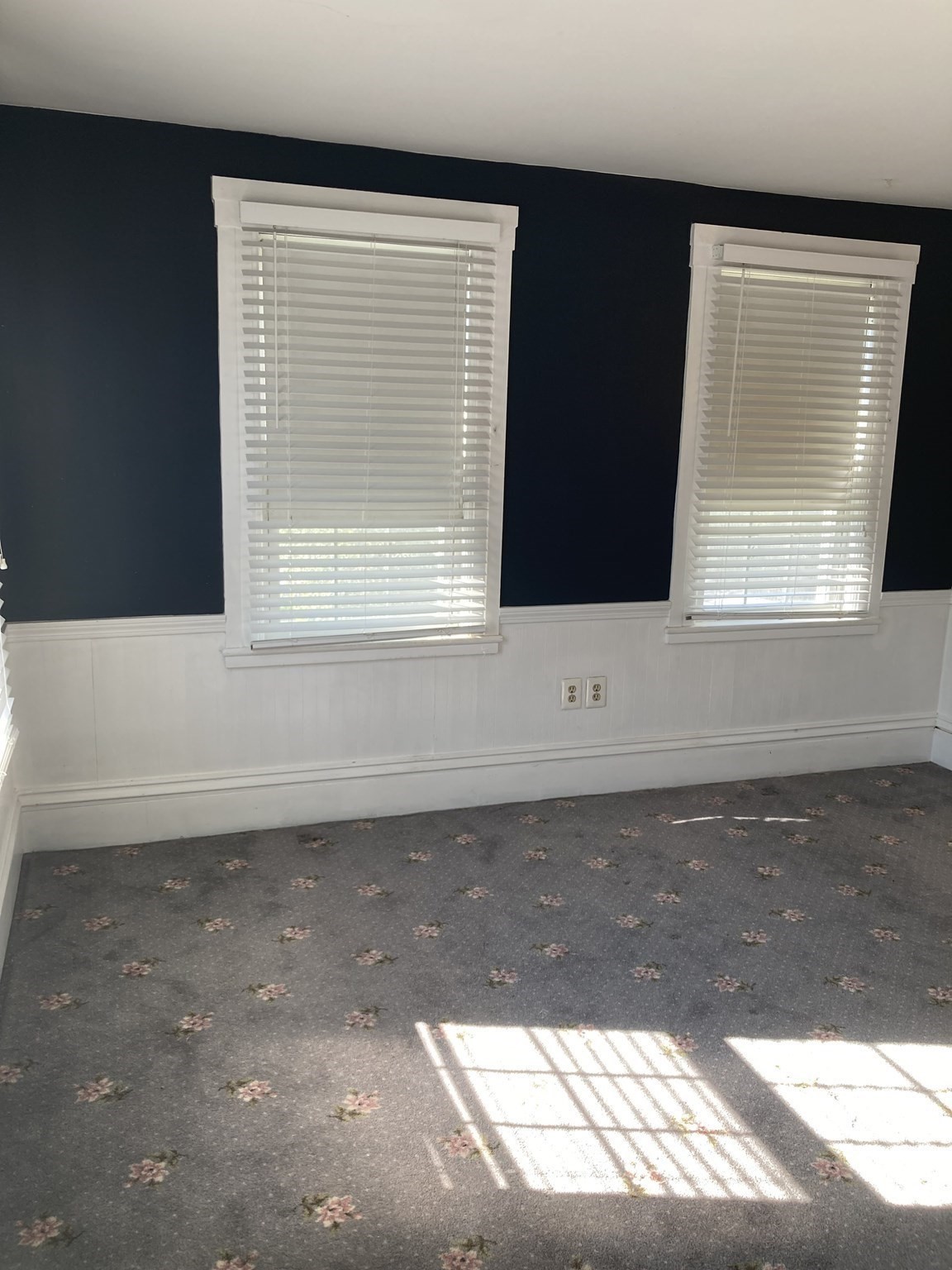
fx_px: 1027
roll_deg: -1.0
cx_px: 476
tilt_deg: -10.9
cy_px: 635
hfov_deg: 49.7
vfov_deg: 63.4
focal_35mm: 28
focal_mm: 3.99
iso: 40
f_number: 1.8
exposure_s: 1/120
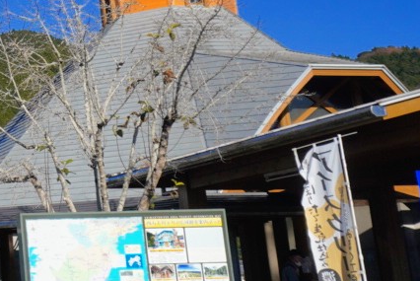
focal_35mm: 91
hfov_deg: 19.2
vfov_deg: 14.7
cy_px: -21
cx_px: -235
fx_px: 1063
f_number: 7.1
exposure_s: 1/125
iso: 100
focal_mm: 16
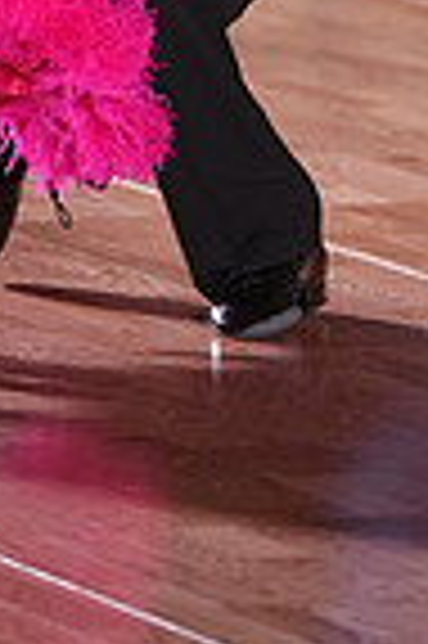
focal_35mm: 584
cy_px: -482
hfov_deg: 2.3
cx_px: 295
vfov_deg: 3.5
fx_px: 10439
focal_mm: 144
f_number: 2.8
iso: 1000
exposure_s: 1/400
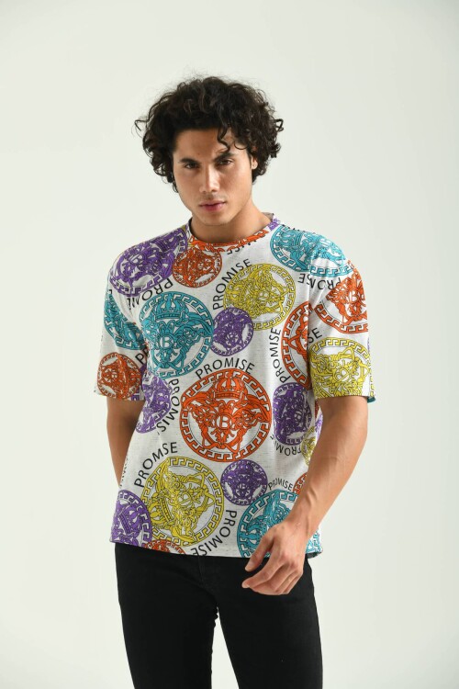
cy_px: 344
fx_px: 2142
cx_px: 230
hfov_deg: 12.2
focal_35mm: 112
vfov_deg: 18.3
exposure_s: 1/160
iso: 100
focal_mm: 112
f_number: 6.3
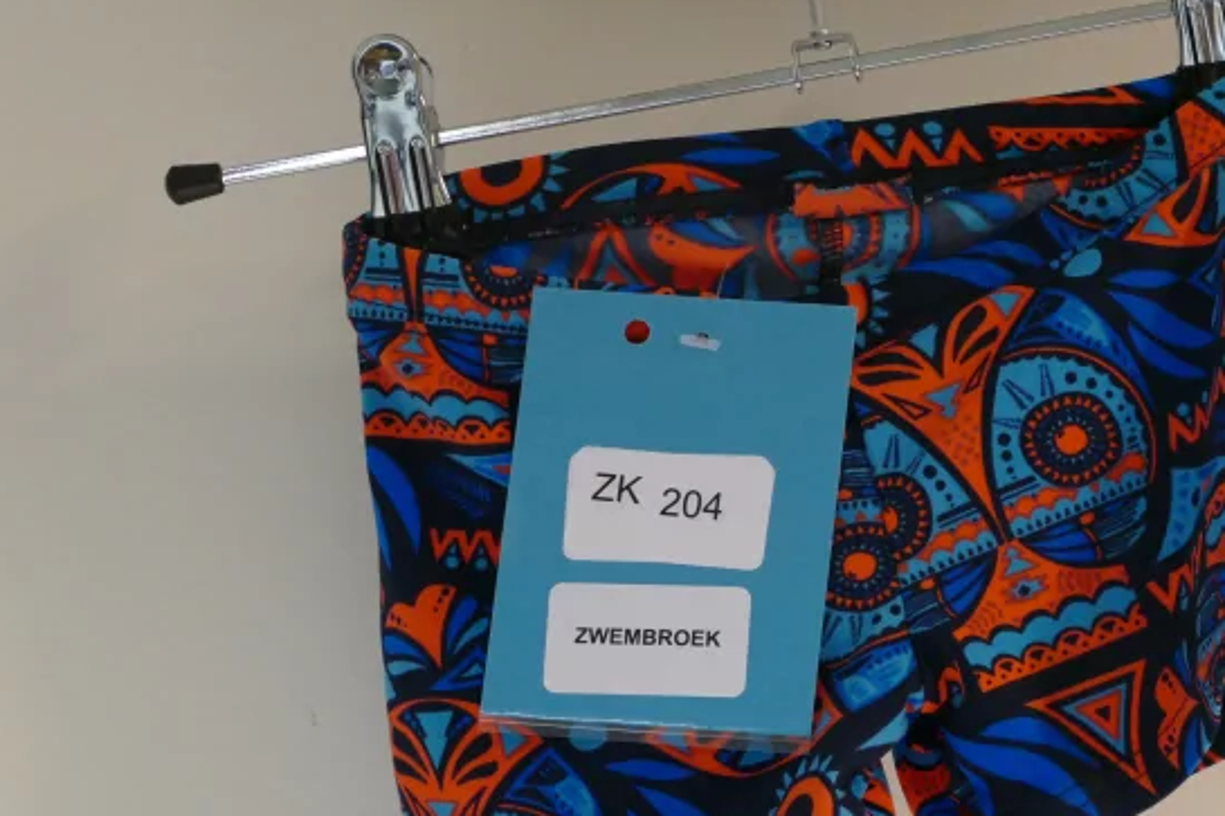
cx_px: 789
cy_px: 516
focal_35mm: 204
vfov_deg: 6.7
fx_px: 6939
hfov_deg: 10.1
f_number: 3.9
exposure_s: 1/60
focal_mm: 50.69
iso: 1600
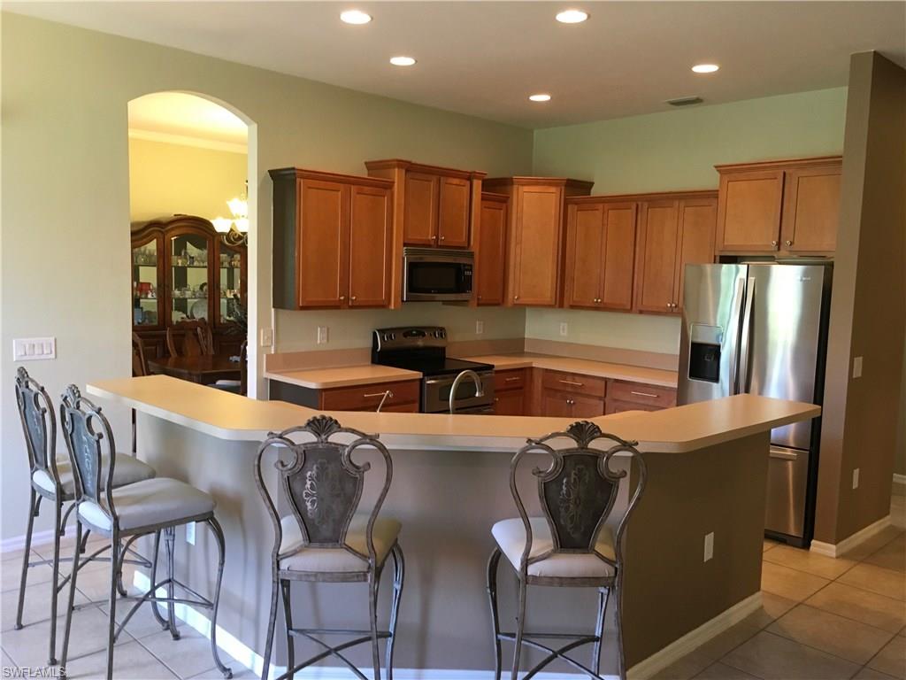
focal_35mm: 29
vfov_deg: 48.2
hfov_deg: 61.7
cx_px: 453
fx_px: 759
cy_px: 340
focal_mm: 4.15
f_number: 2.2
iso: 100
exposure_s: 1/30
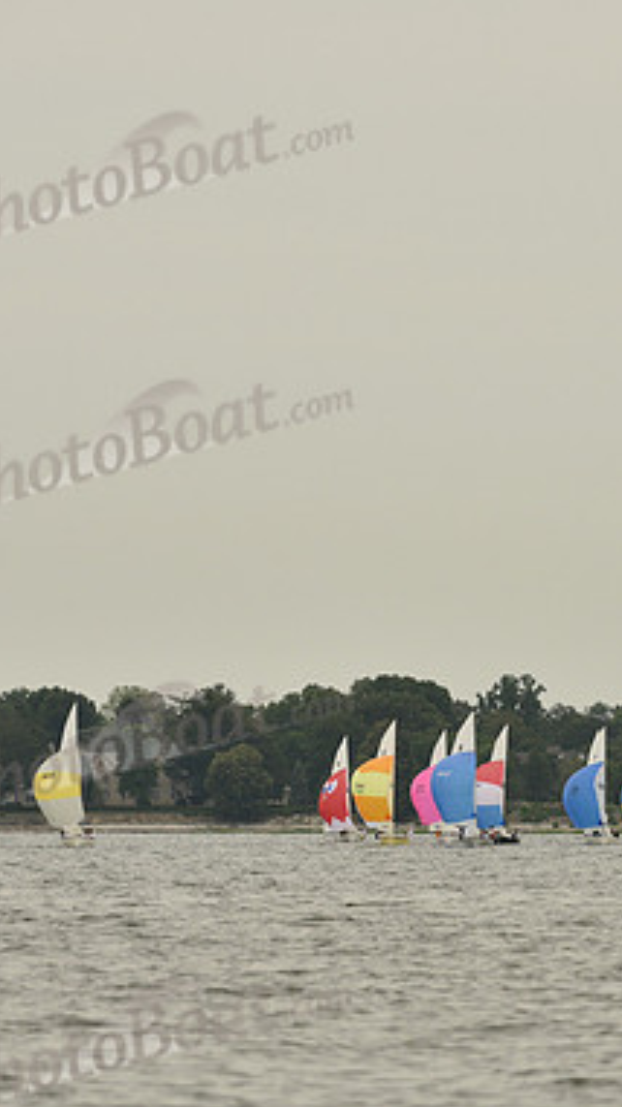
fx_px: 9364
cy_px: 551
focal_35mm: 319
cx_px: 506
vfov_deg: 6.8
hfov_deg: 3.8
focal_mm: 200
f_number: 5.6
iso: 320
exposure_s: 1/2000
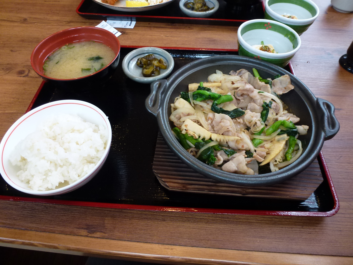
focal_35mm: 24
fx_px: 245
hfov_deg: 71.6
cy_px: 132
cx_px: 176
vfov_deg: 56.8
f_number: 3.3
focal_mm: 4.3
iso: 250
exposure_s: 1/60
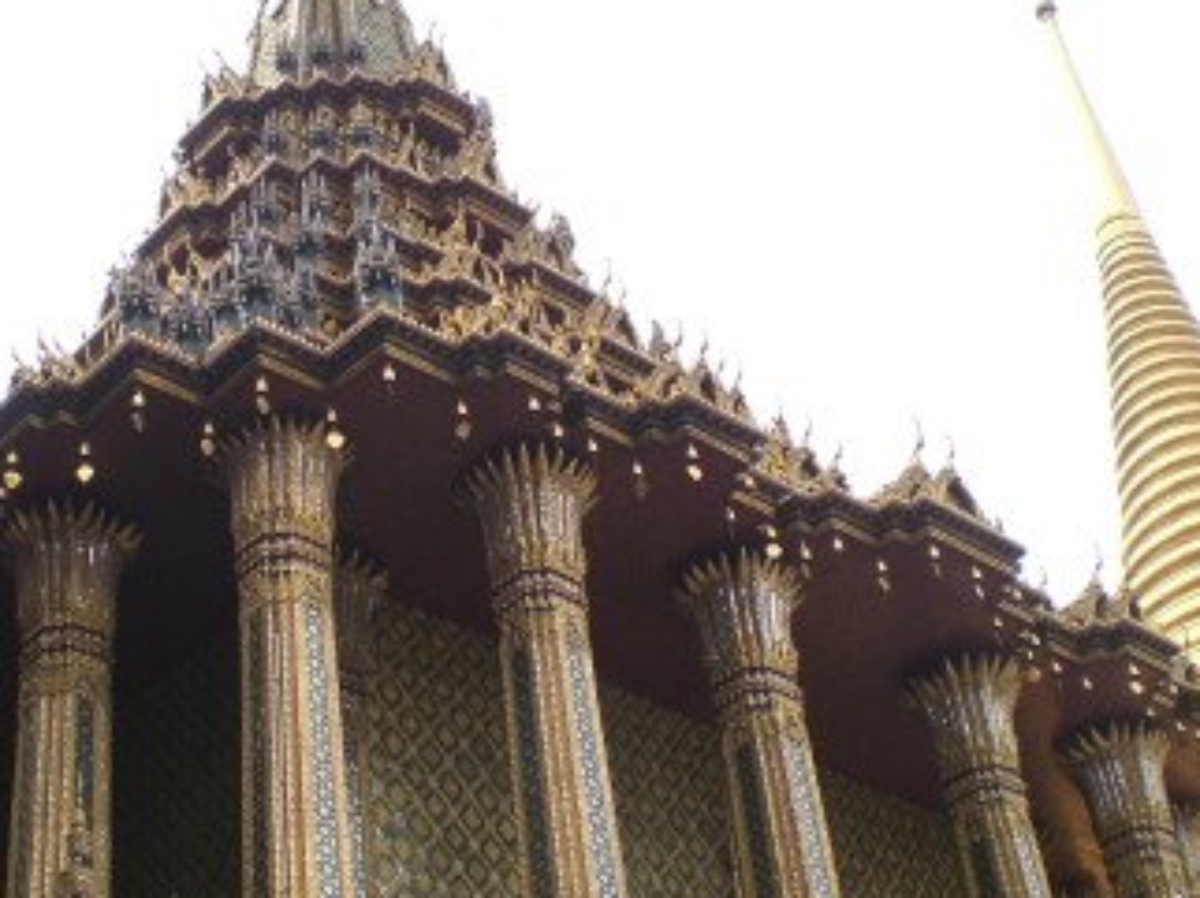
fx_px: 2252
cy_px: 609
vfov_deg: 22.5
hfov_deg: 29.7
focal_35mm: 65
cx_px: 458
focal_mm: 6.3
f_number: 4.4
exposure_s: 1/160
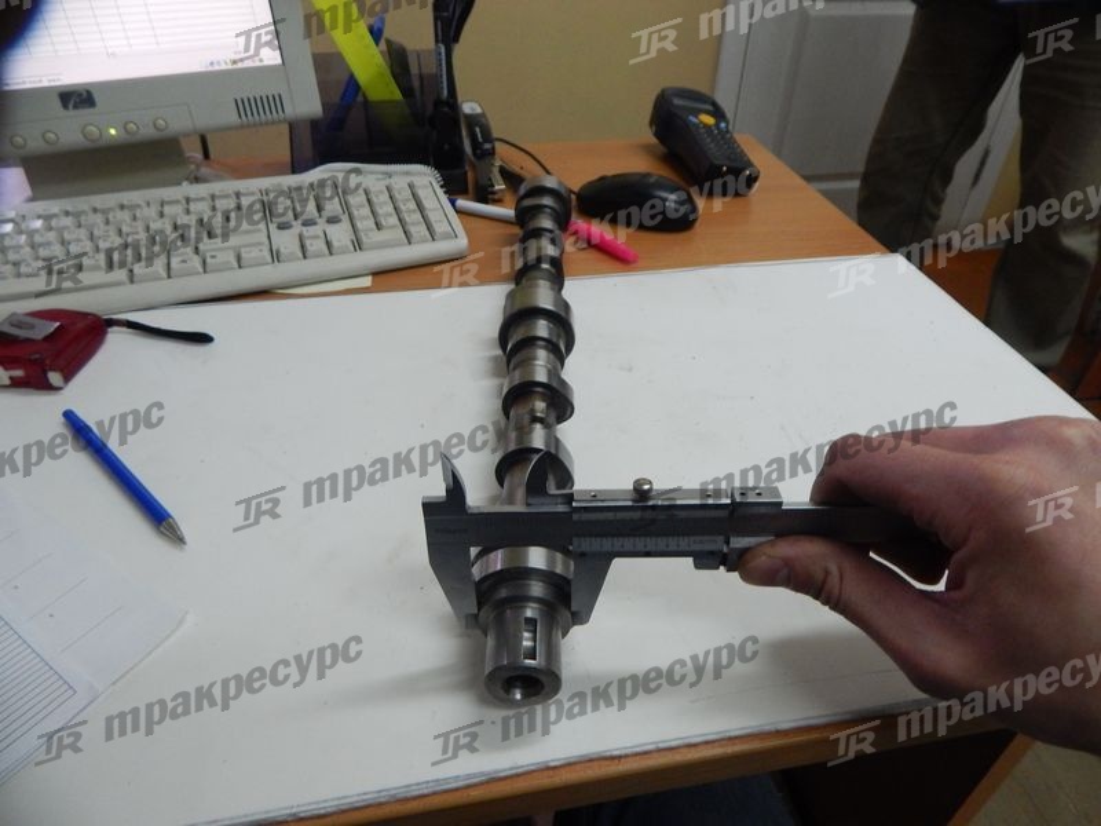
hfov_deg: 76.4
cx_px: 550
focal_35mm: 22
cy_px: 413
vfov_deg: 61.1
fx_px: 700
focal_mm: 4
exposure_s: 1/60
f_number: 3
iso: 400
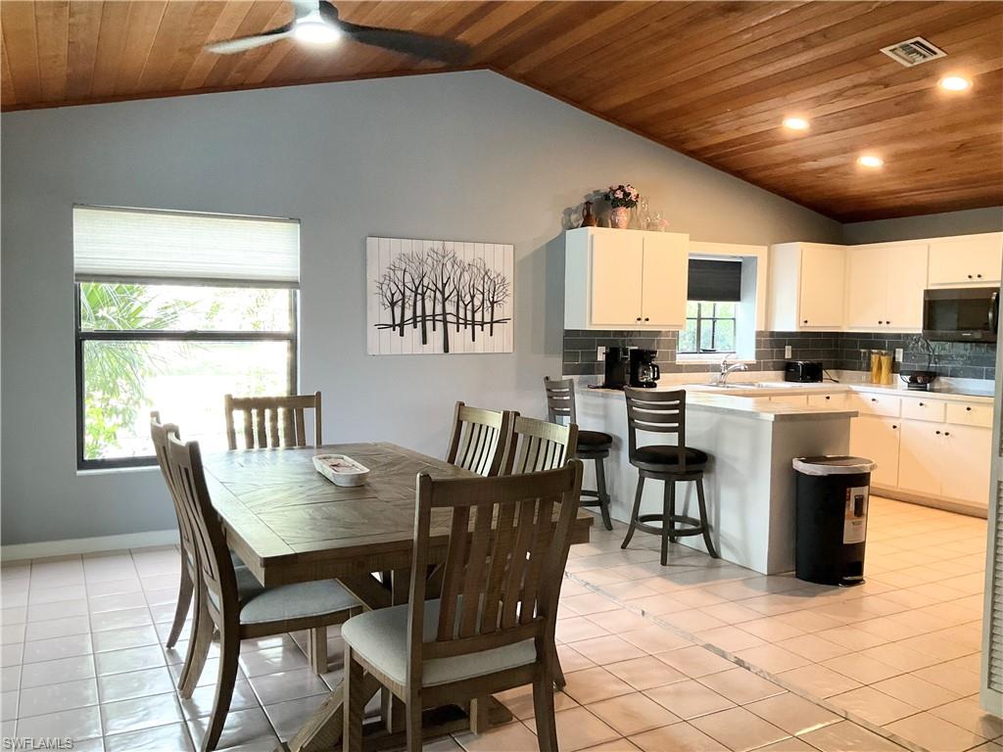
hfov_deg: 61.7
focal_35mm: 29
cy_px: 376
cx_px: 502
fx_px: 840
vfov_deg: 48.2
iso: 125
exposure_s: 1/60
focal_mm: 3
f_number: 1.8
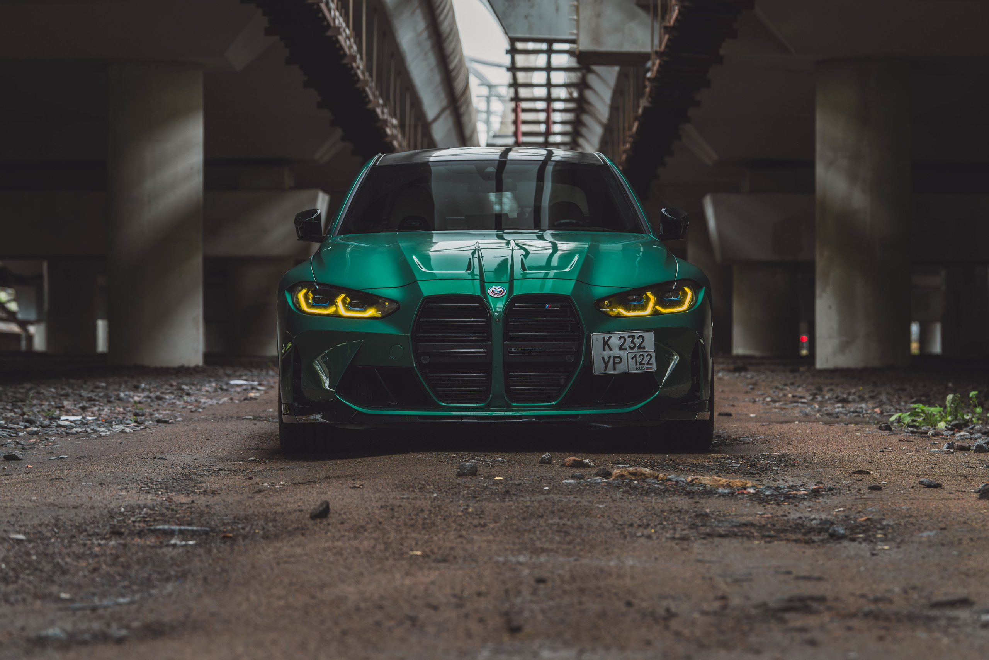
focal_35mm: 103
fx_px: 2840
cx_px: 510
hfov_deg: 19.8
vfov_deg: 13.2
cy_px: 339
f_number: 4
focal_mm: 100
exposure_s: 1/50
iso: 400
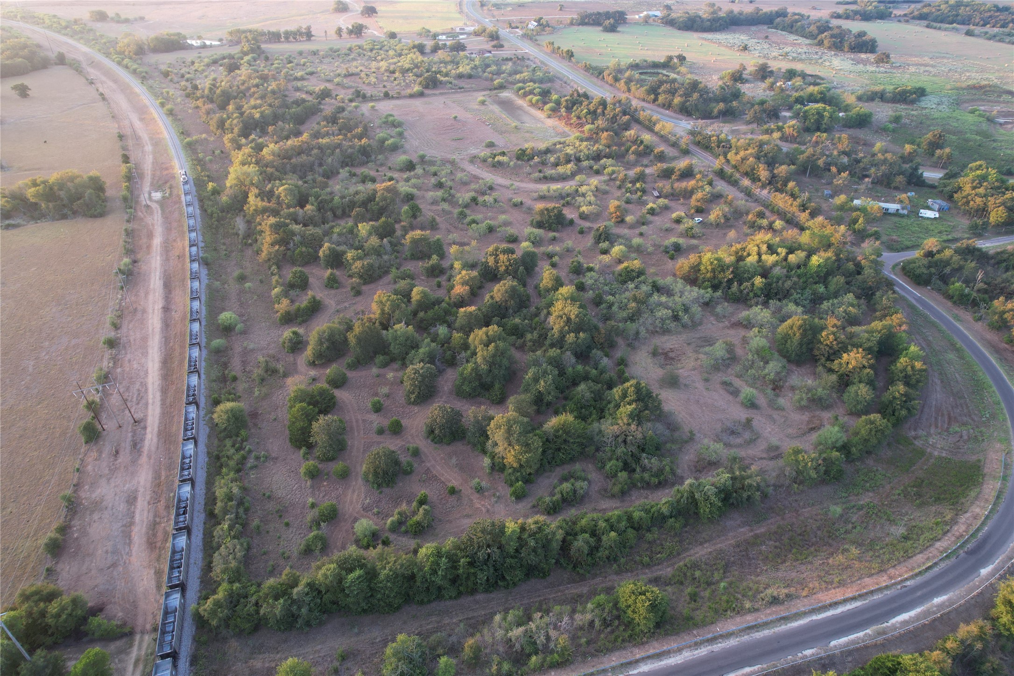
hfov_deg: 78.6
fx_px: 620
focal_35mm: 22
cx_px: 507
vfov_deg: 57.2
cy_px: 338
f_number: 2.8
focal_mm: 8.38
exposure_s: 1/30
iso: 100
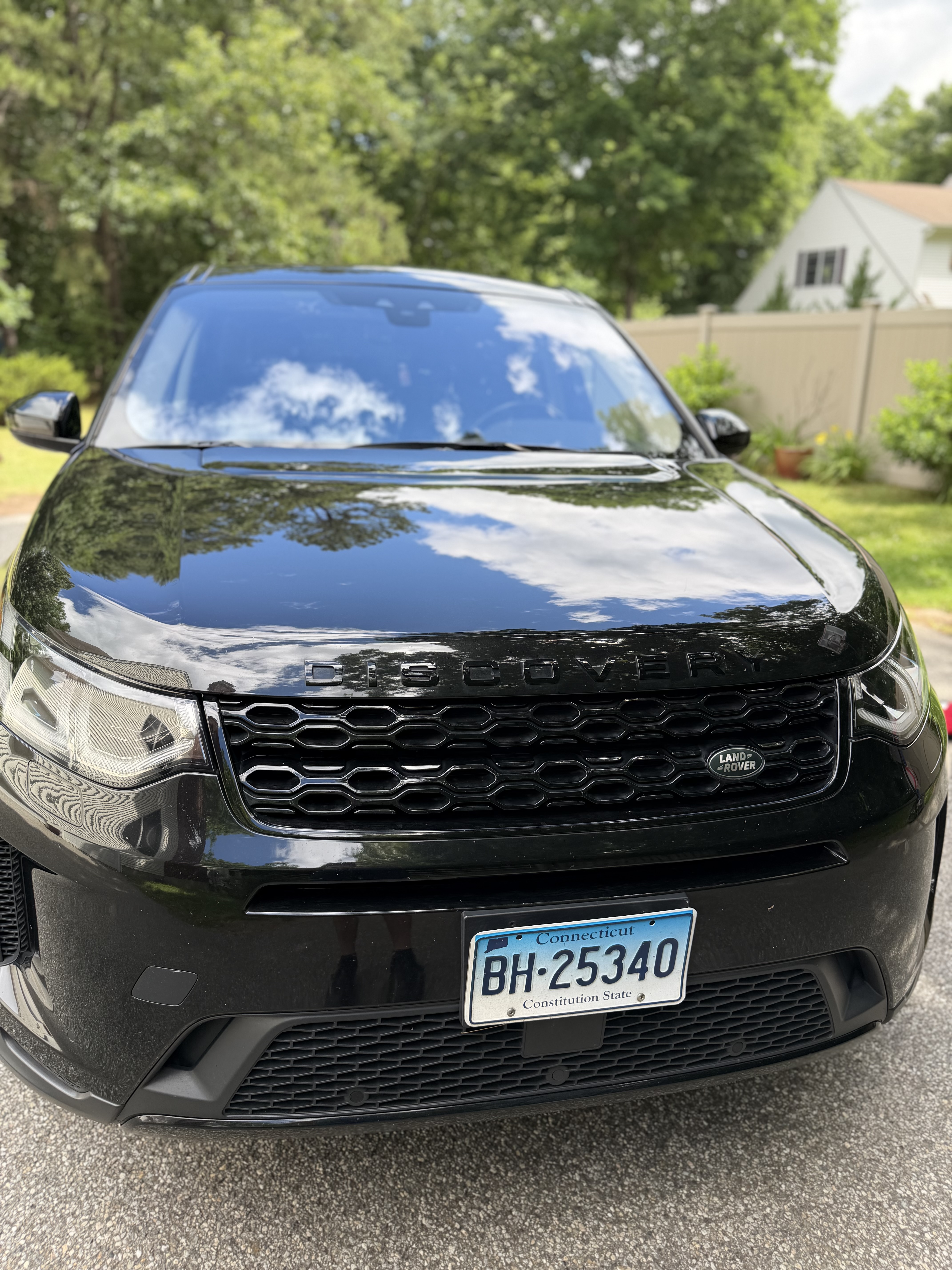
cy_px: 635
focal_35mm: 24
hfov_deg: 56.8
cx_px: 476
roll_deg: -0.4
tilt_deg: -19.3
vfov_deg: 71.6
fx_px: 880
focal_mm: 6.76
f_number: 1.78
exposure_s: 1/728
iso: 80
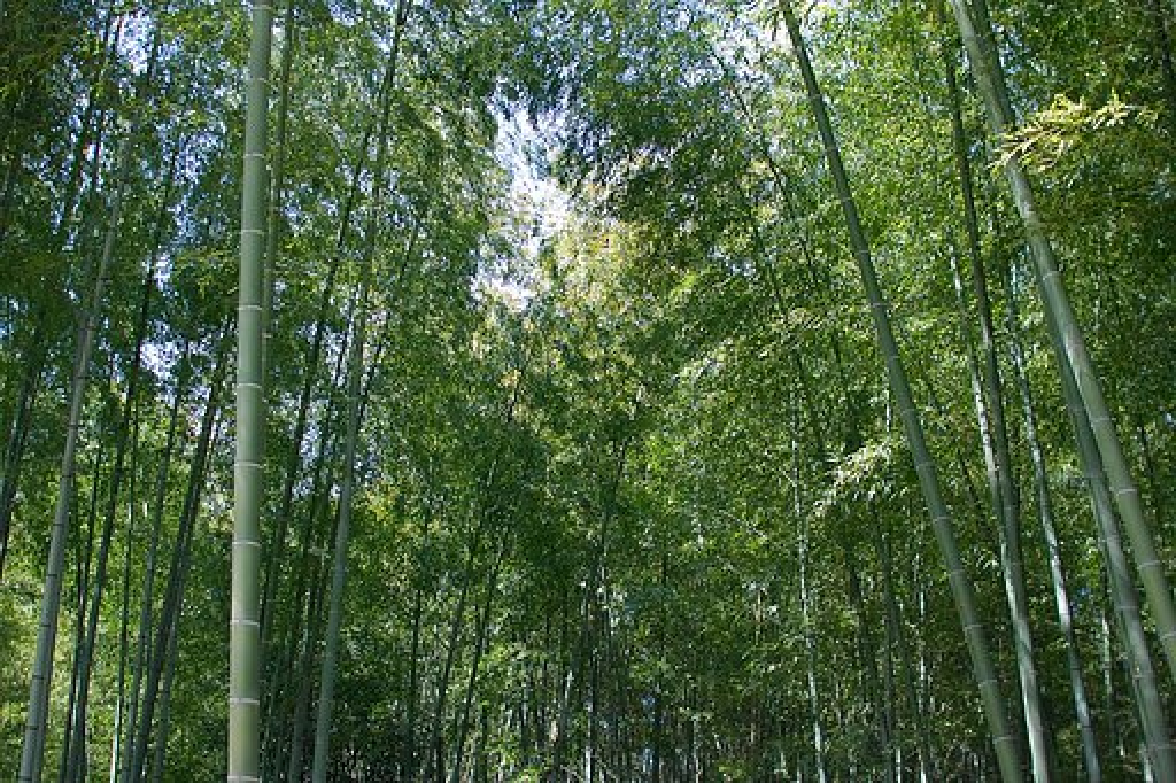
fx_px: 1665
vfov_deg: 26.5
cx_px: 588
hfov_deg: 38.9
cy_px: 392
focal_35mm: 51
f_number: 3.2
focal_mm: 30
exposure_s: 1/50
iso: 50
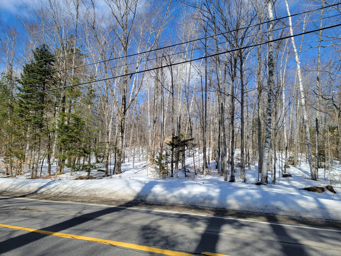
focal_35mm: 24
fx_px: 236
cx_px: 170
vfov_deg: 56.8
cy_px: 128
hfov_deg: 71.6
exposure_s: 1/809
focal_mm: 6.7
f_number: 1.8
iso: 16
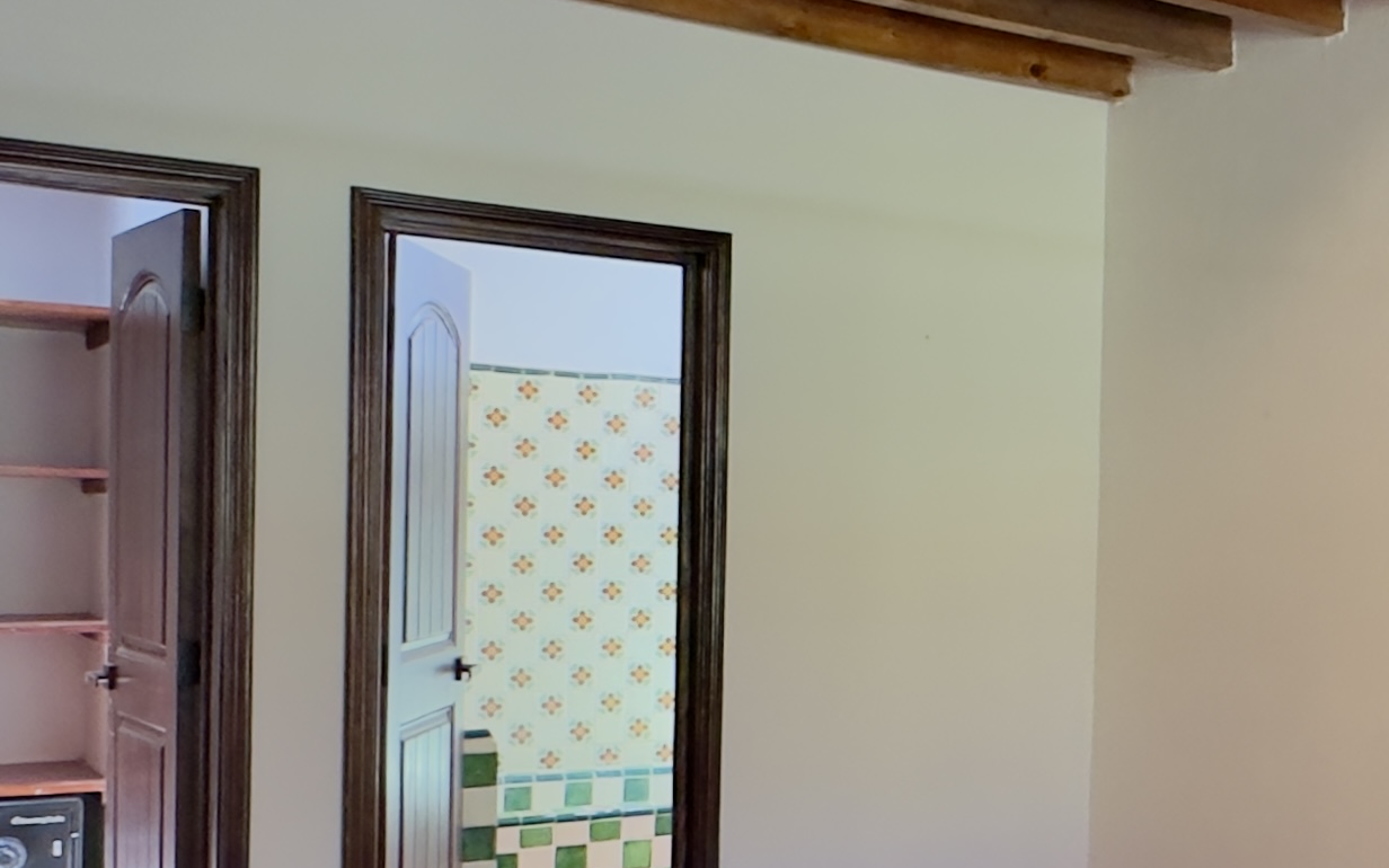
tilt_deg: -2.6
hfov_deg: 38.0
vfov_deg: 27.2
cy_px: 604
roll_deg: -1.7
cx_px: 1388
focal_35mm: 47
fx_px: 1779
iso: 250
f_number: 2.2
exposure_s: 1/120
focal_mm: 2.22
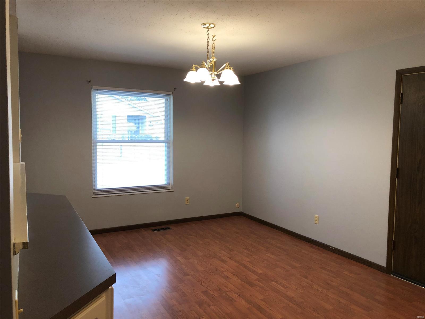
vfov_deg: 49.7
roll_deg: -1.4
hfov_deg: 63.4
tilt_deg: -5.6
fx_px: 344
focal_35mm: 28
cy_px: 160
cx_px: 212
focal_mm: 3.99
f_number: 1.8
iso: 40
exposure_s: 1/30
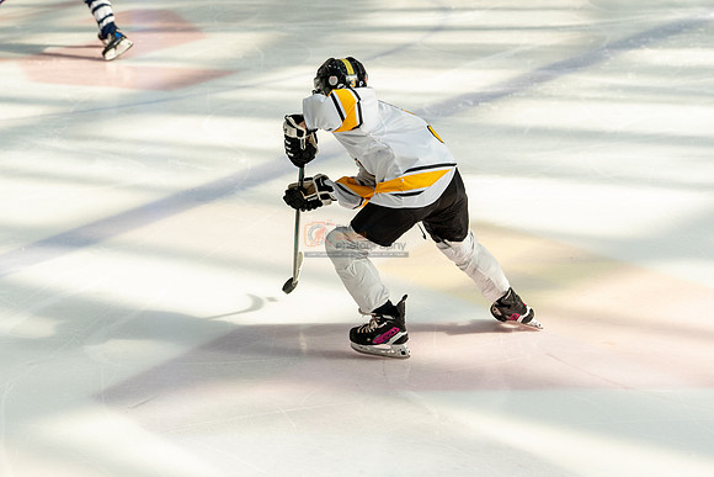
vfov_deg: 13.7
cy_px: 238
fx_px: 1984
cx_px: 357
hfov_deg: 20.4
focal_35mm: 100
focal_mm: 67
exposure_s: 1/1600
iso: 800
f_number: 3.5
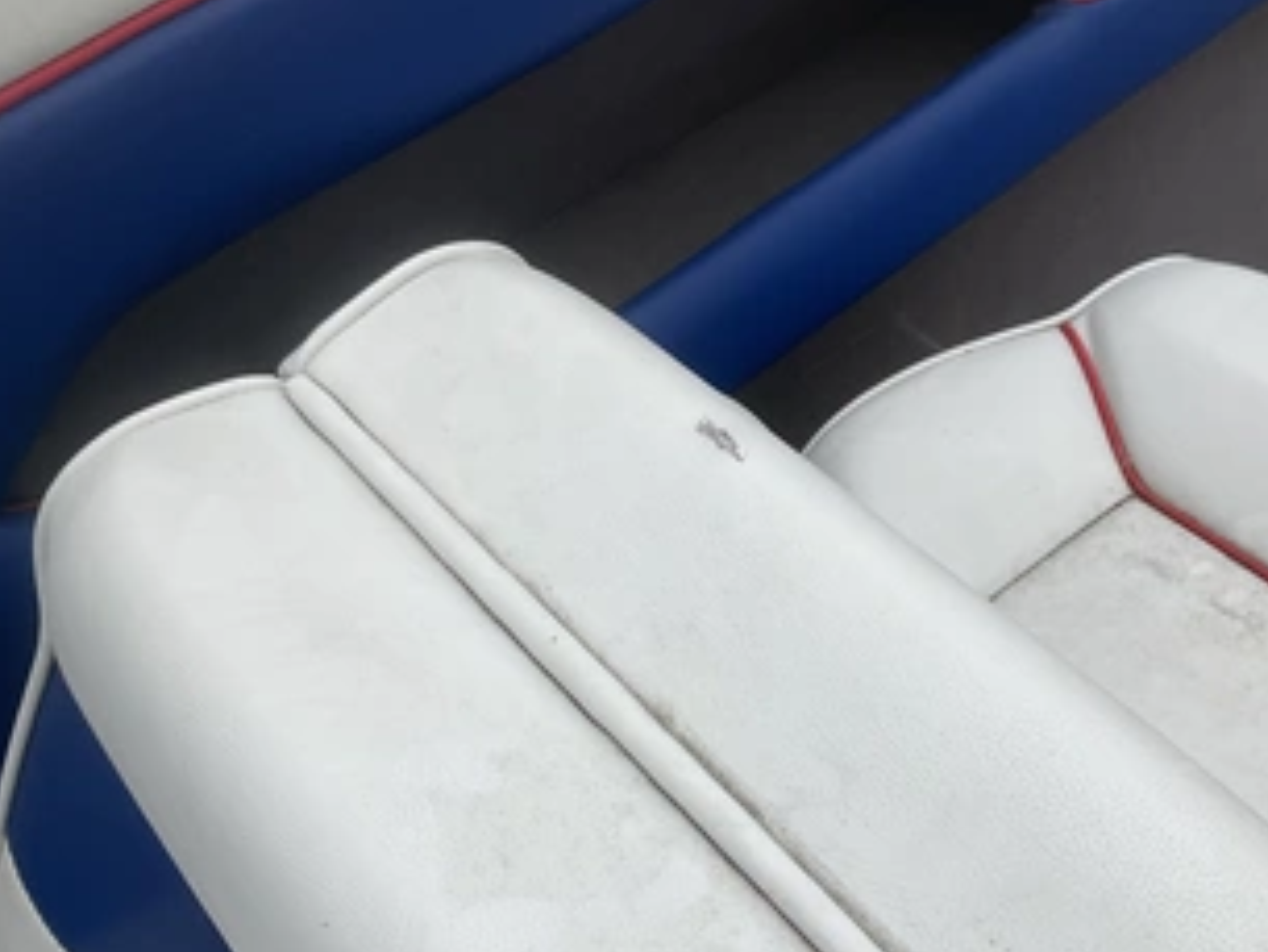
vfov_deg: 37.6
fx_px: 1393
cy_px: 553
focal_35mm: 38
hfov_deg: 48.4
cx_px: 807
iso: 25
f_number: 1.8
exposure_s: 1/2667
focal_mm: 3
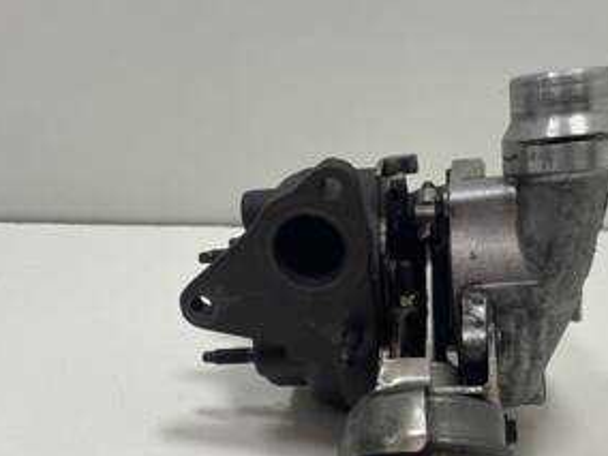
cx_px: 366
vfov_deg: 32.7
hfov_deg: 42.7
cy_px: 280
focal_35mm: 44
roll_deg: -2.9
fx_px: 773
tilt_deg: -25.9
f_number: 1.6
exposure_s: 1/100
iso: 64
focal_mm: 4.2
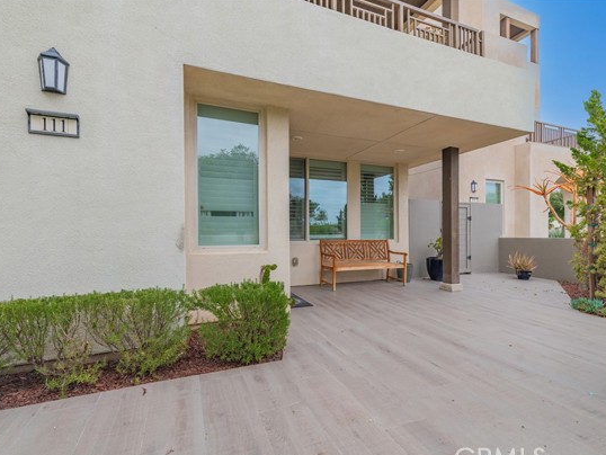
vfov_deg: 78.1
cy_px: 234
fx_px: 280
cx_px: 292
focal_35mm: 16
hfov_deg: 94.4
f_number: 5.6
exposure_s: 1/250
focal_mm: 14
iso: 200
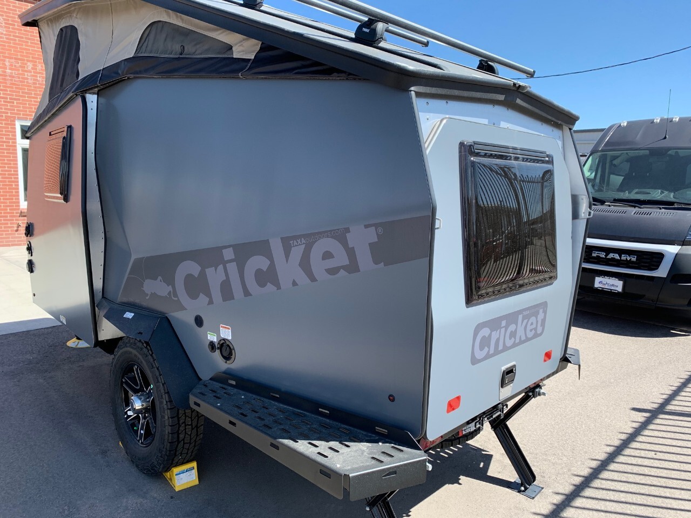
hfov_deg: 67.3
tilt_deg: -6.6
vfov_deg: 53.1
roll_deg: -1.1
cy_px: 259
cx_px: 346
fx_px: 519
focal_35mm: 26
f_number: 1.8
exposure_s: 1/765
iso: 25
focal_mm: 4.25
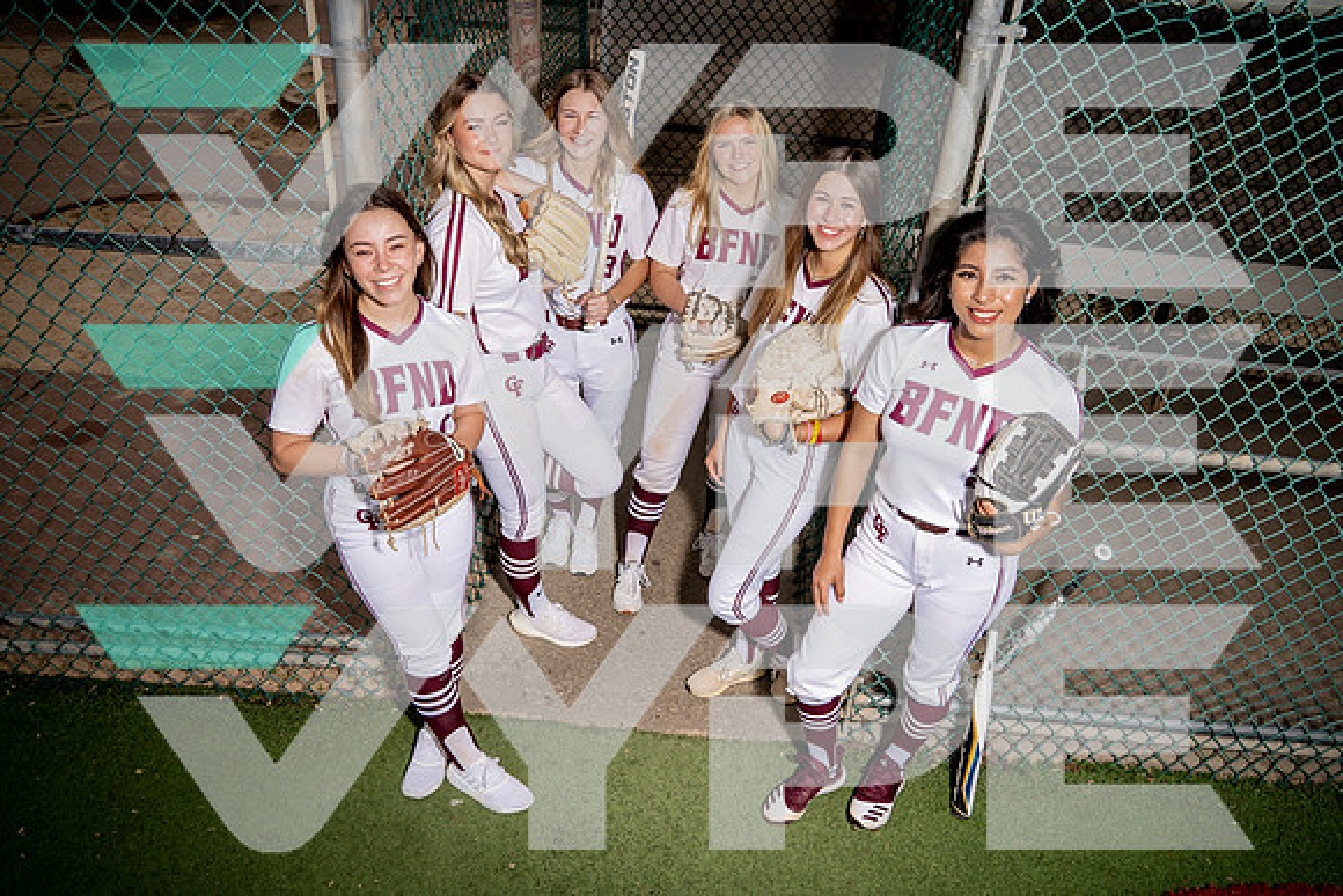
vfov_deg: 53.2
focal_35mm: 24
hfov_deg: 73.7
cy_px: 448
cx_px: 672
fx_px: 896
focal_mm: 24
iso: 100
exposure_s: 1/250
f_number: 8
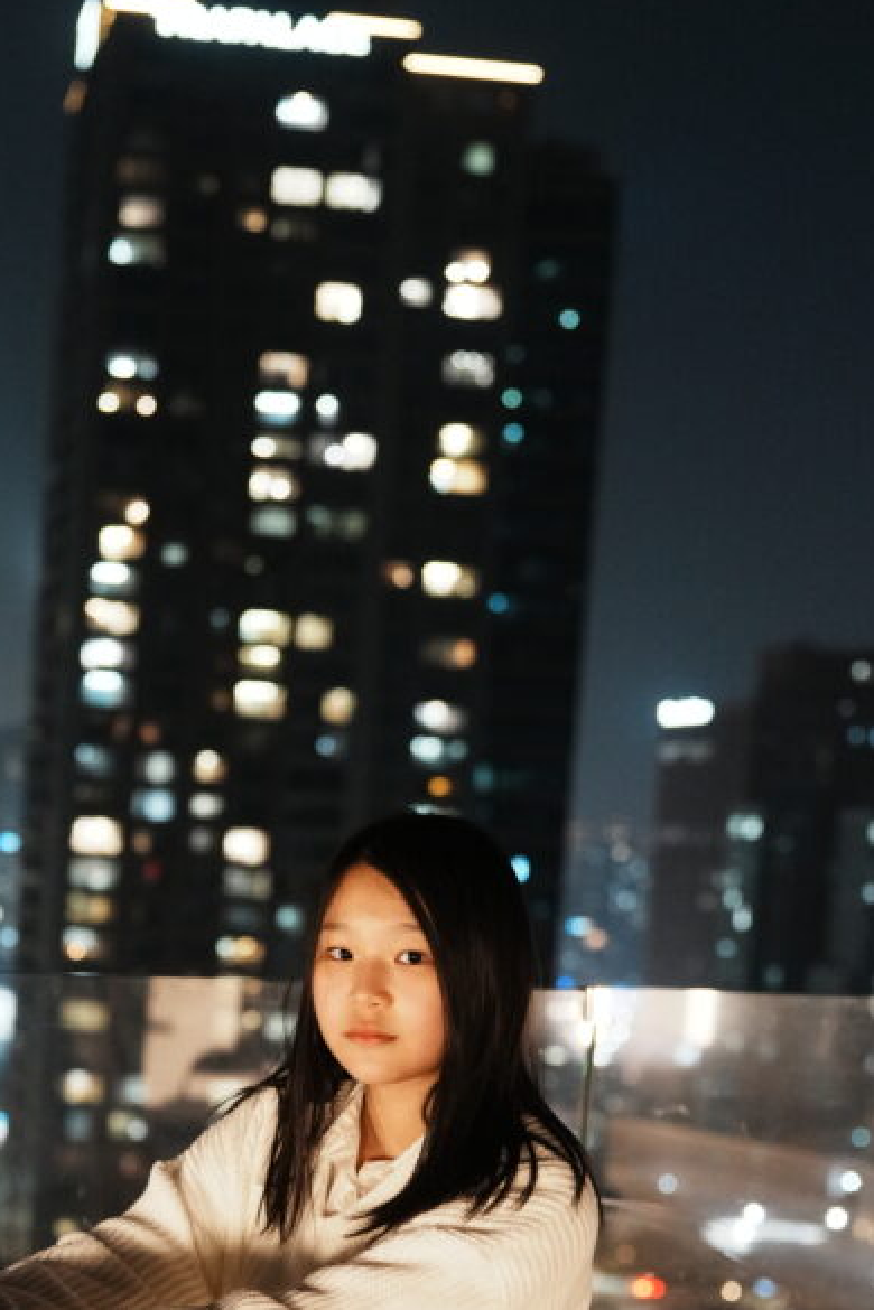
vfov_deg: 31.4
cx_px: 27
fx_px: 2294
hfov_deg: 20.9
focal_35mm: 63
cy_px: 958
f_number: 2
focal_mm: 32
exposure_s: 1/80
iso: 3200
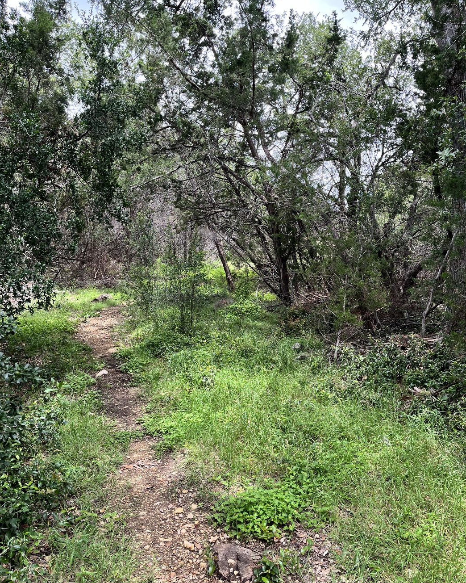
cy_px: 305
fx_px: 483
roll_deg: +1.4
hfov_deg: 51.5
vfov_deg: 62.2
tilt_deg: -6.6
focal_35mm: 28
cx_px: 238
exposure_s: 1/430
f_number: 1.6
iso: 50
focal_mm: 5.1
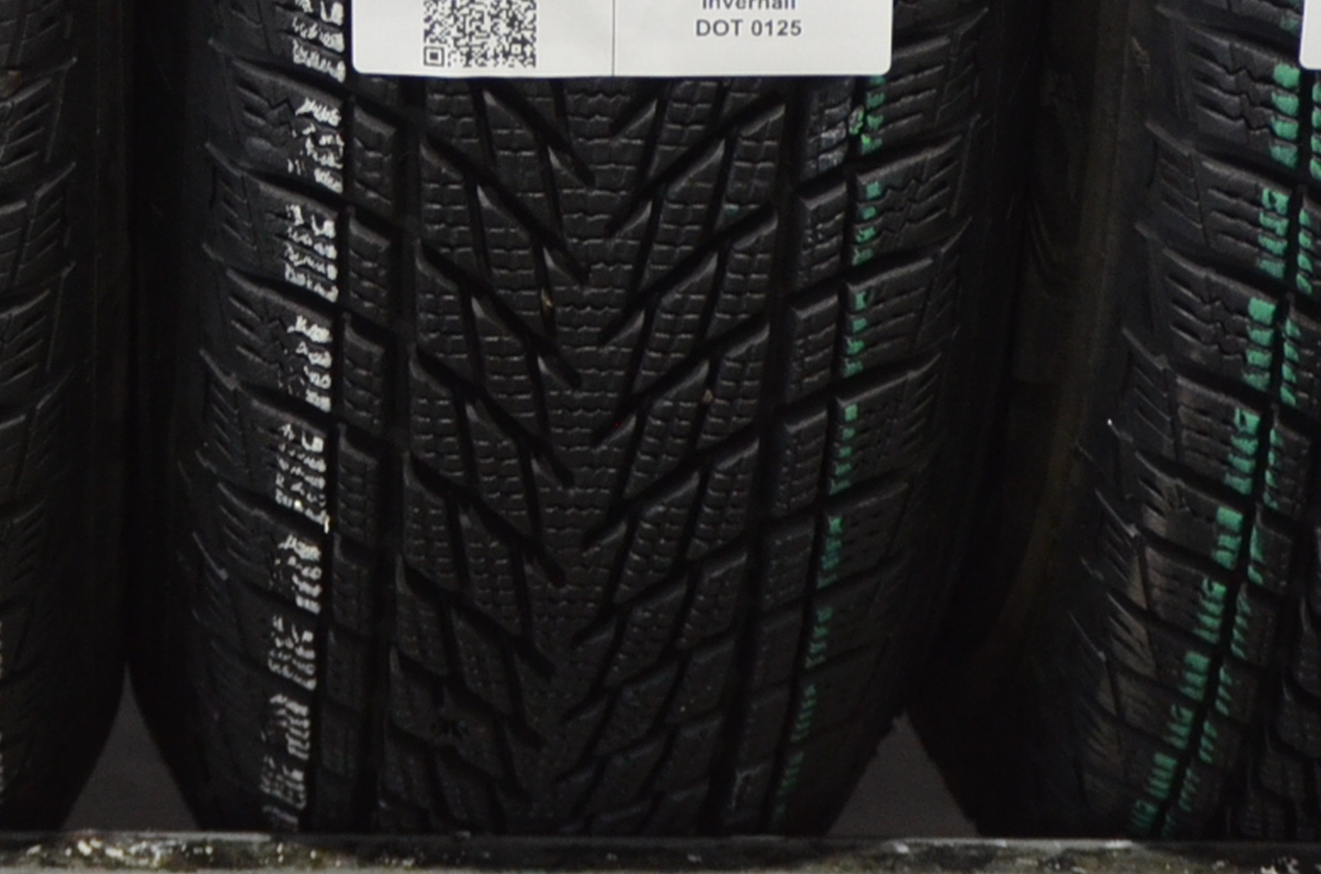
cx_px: 241
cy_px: -479
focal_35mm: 152
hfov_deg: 13.5
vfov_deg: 8.7
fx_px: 5565
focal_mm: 32
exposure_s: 1/30
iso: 1000
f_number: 4.2
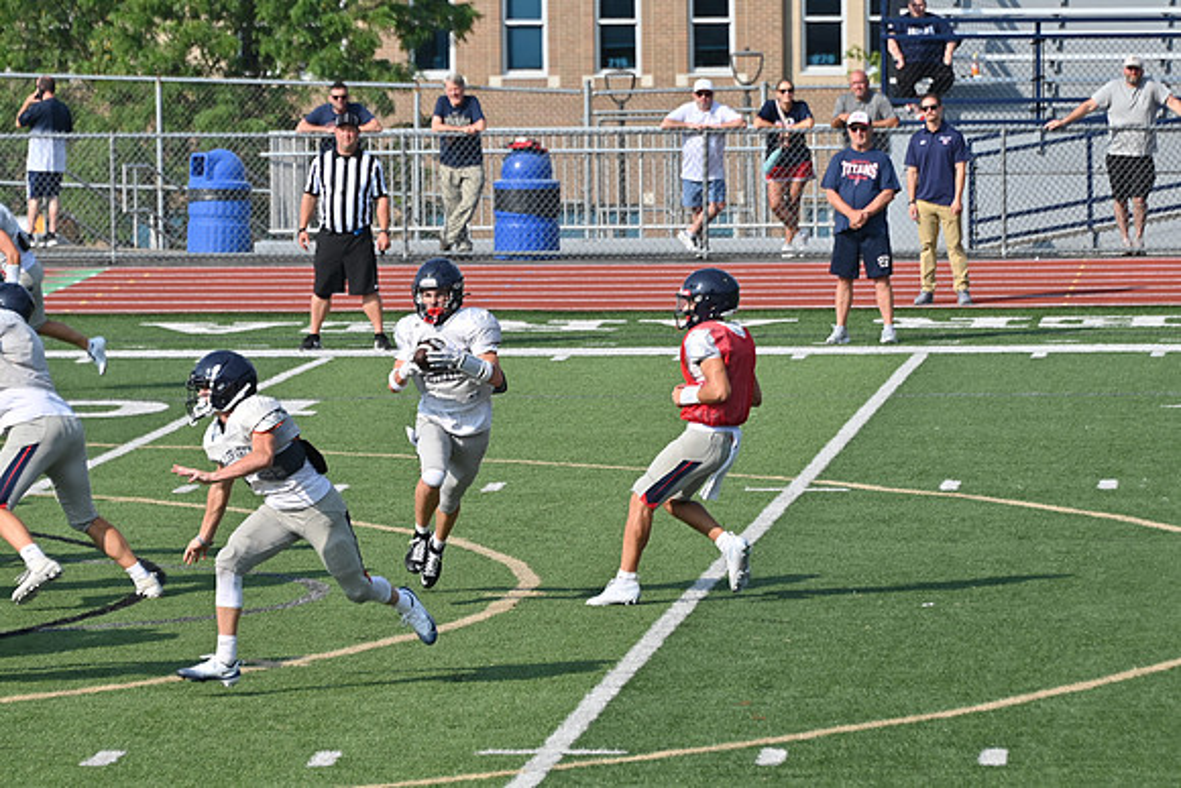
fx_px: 9351
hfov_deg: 7.2
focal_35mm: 285
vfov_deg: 4.8
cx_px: 590
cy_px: 394
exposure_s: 1/800
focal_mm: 190
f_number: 5.6
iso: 110
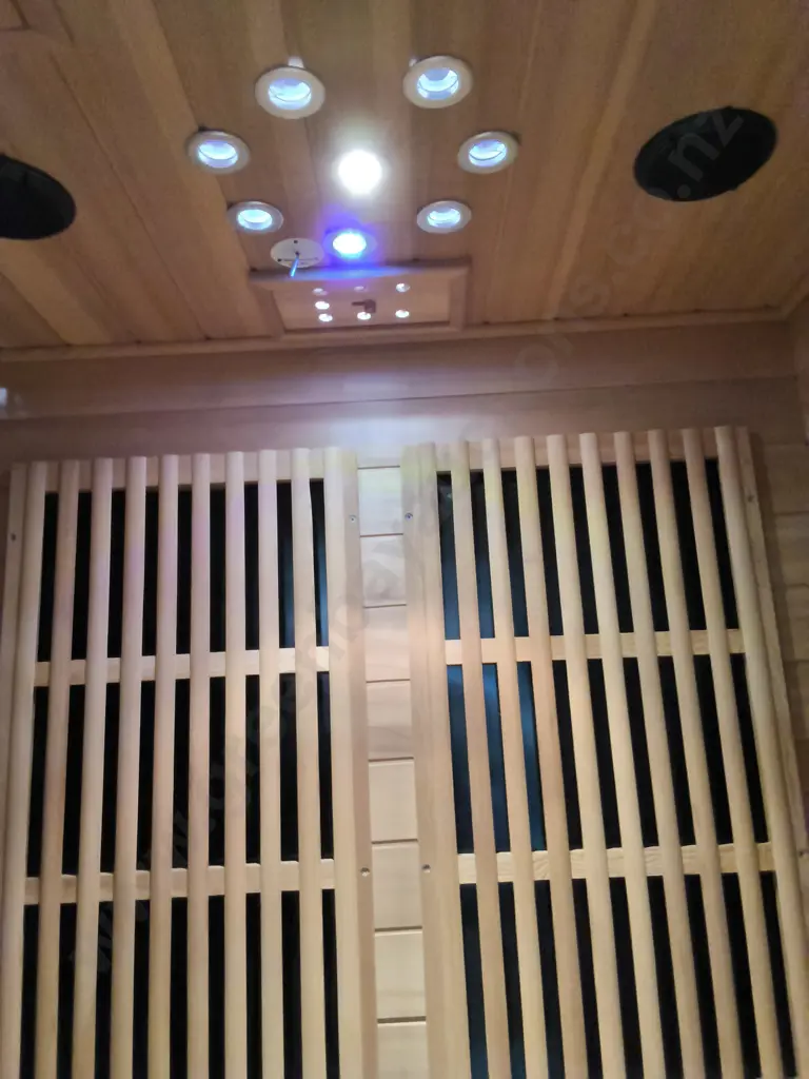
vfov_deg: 65.3
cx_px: 404
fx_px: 841
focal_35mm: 27
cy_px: 540
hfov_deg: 51.4
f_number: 2
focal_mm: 2.87
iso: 400
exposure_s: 1/25
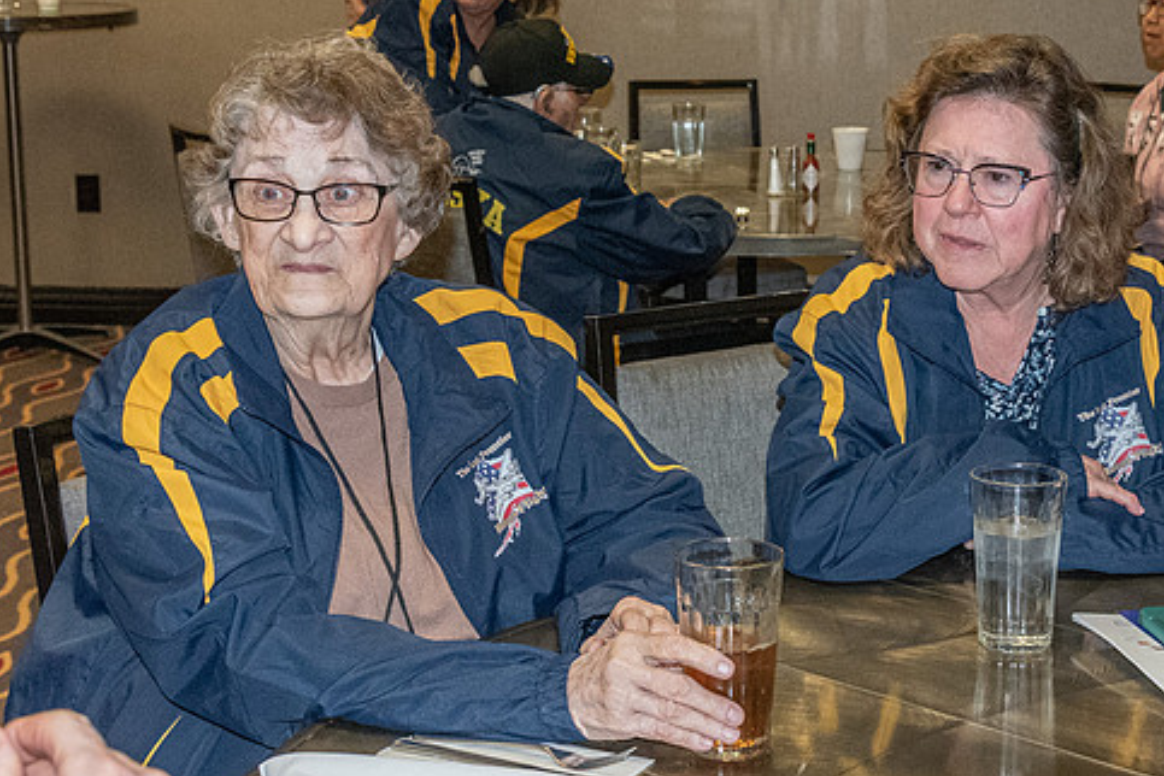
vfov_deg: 19.7
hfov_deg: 29.1
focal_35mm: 69
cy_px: 299
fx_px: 2231
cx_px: 748
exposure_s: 1/125
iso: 6400
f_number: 6.3
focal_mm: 38
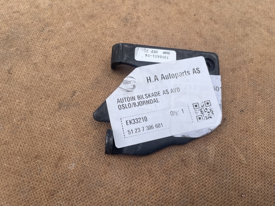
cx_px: 138
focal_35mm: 26
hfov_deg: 67.3
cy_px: 103
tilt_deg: -61.5
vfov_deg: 53.0
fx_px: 206
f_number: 1.6
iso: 32
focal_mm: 4.2
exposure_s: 1/1082
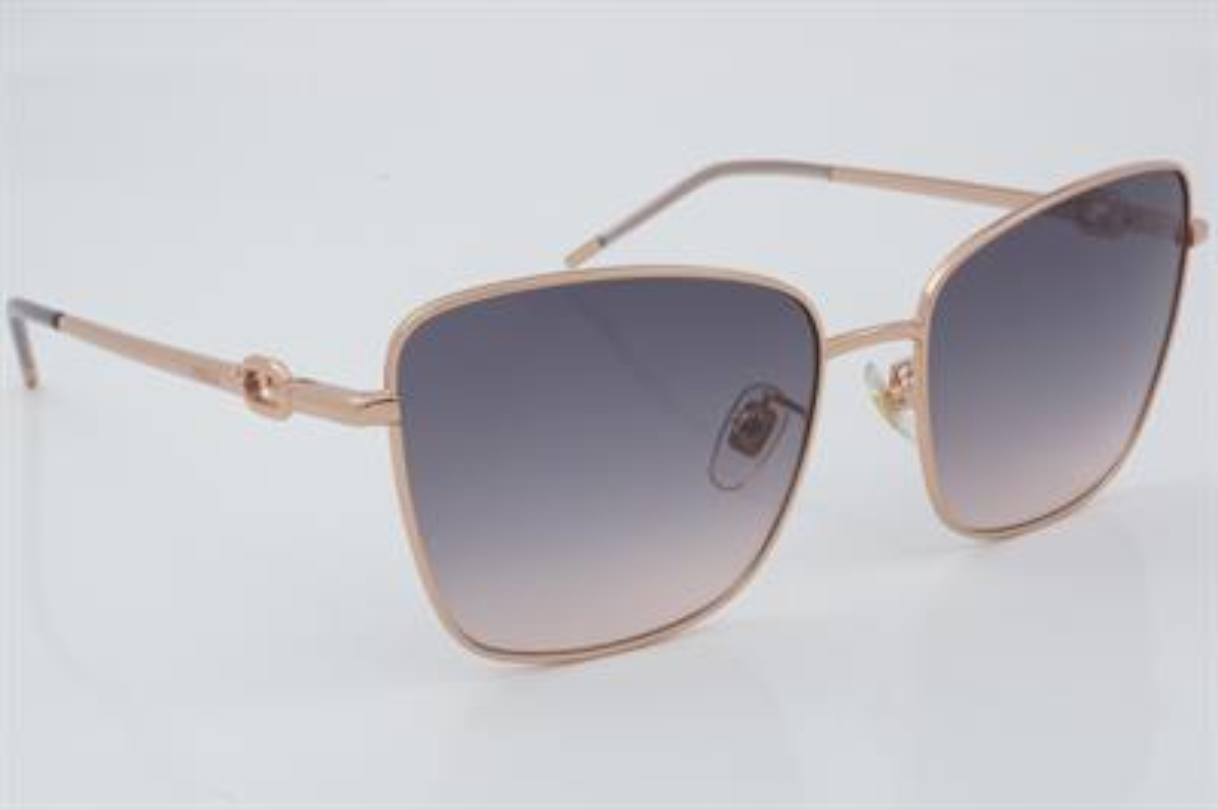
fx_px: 2535
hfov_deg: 27.0
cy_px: 405
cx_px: 609
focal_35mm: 75
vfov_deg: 18.2
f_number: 32
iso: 100
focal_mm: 50
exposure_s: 1/3
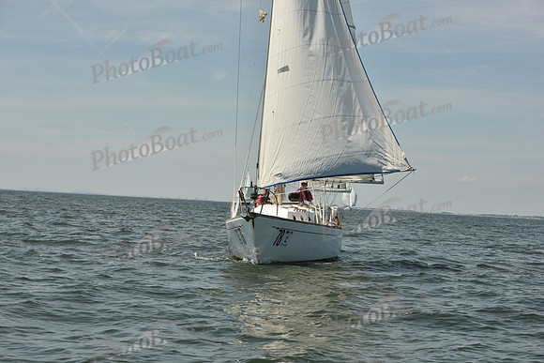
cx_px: 272
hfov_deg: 28.8
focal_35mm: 70
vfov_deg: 19.5
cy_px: 182
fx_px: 1058
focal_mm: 70
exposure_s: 1/1600
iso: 320
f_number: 9
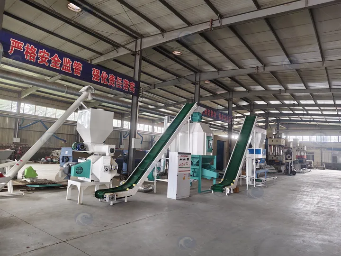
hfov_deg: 73.9
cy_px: 128
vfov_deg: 58.9
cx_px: 170
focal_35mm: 23
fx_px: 227
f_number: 1.88
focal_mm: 5.56
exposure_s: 1/50
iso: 1037
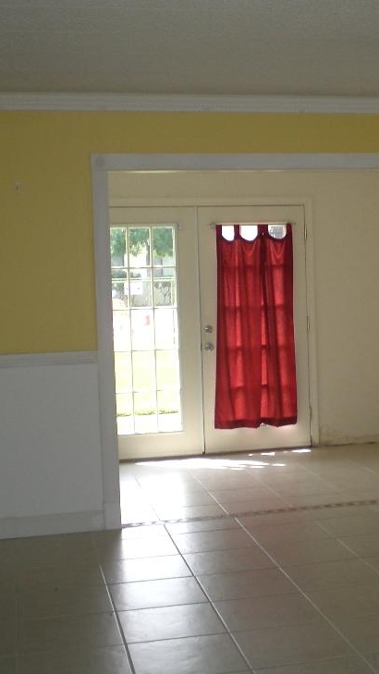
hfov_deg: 20.7
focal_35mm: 56
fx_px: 1001
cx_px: 384
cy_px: 335
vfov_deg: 37.2
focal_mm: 6.3
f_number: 3.1
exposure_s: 1/160
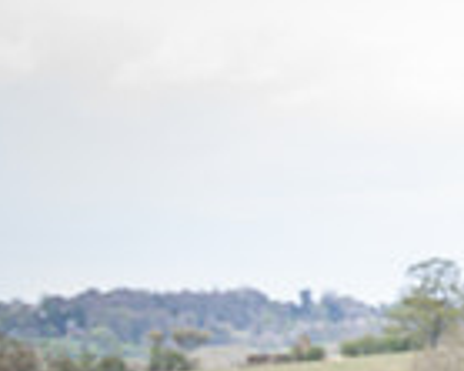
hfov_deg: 5.0
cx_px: 1172
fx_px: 5174
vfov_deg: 4.1
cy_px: 632
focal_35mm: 377
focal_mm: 70
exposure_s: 1/800
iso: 500
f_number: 4
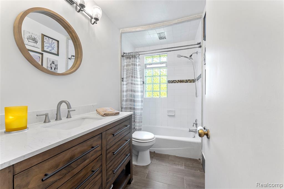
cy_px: 94
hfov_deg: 104.3
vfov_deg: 81.2
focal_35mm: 14
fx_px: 110
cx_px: 142
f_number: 8
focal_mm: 14
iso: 500
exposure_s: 1/5
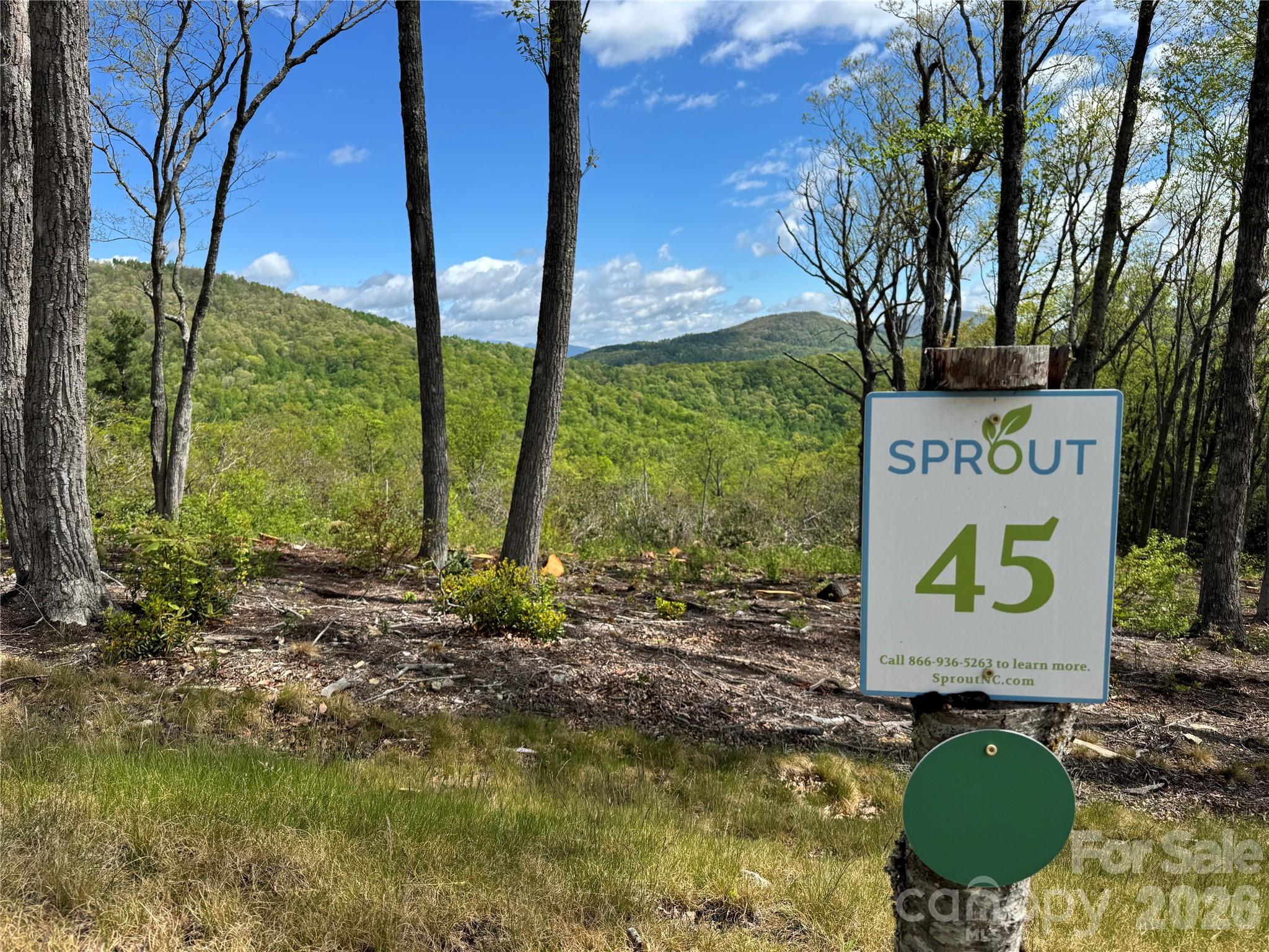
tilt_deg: -8.0
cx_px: 634
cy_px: 476
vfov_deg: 56.8
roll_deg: +1.3
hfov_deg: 71.6
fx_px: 880
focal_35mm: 24
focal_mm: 6.76
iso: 80
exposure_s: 1/4049
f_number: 1.78
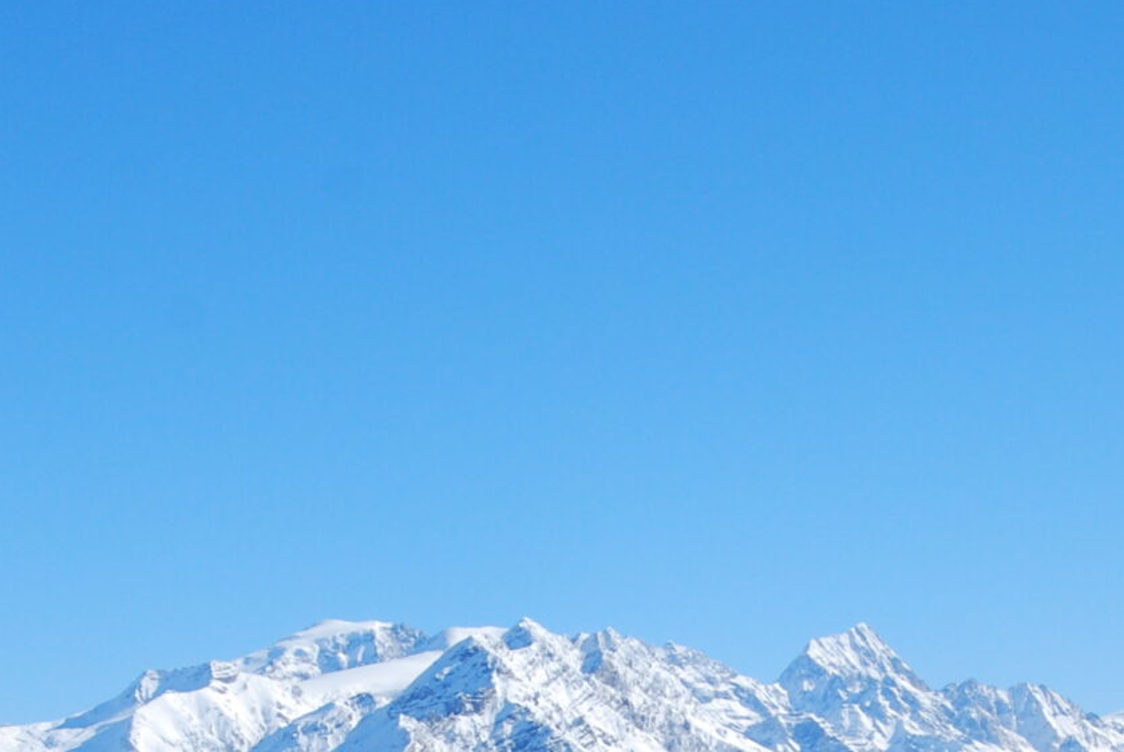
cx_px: 666
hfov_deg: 16.0
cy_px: 958
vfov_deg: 10.5
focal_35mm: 128
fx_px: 4001
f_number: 11
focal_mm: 28
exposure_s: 1/500
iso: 200
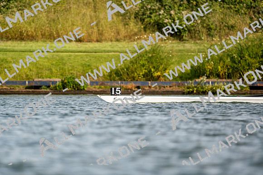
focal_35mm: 600
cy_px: 88
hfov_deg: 3.4
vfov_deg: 2.3
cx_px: 132
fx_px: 4384
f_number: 6.3
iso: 250
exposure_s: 1/2000
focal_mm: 600
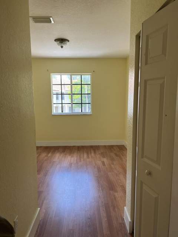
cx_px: 89
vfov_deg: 67.3
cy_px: 118
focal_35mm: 26
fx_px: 178
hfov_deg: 53.1
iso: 100
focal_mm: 5.7
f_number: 1.5
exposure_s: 1/120
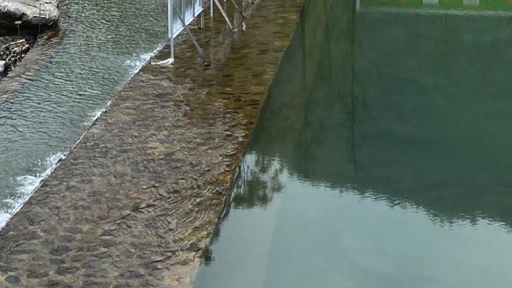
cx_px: 123
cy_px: -102
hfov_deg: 26.5
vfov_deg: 14.6
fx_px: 1073
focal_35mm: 79
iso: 32
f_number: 1.8
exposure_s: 1/852
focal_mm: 4.25
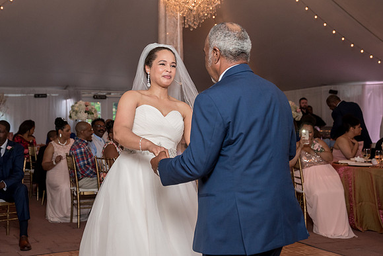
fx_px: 585
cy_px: 120
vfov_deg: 24.6
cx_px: 166
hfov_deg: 36.2
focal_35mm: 55
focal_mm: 45
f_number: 4
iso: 2000
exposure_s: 1/200
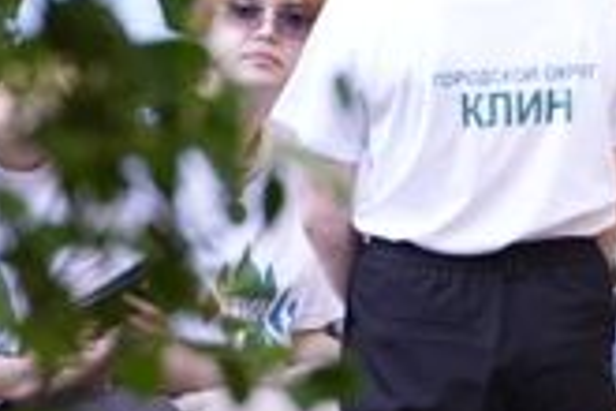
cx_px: 678
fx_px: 12097
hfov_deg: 2.9
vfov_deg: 1.9
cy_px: 142
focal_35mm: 707
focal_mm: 167
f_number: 2.8
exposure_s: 1/160
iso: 500
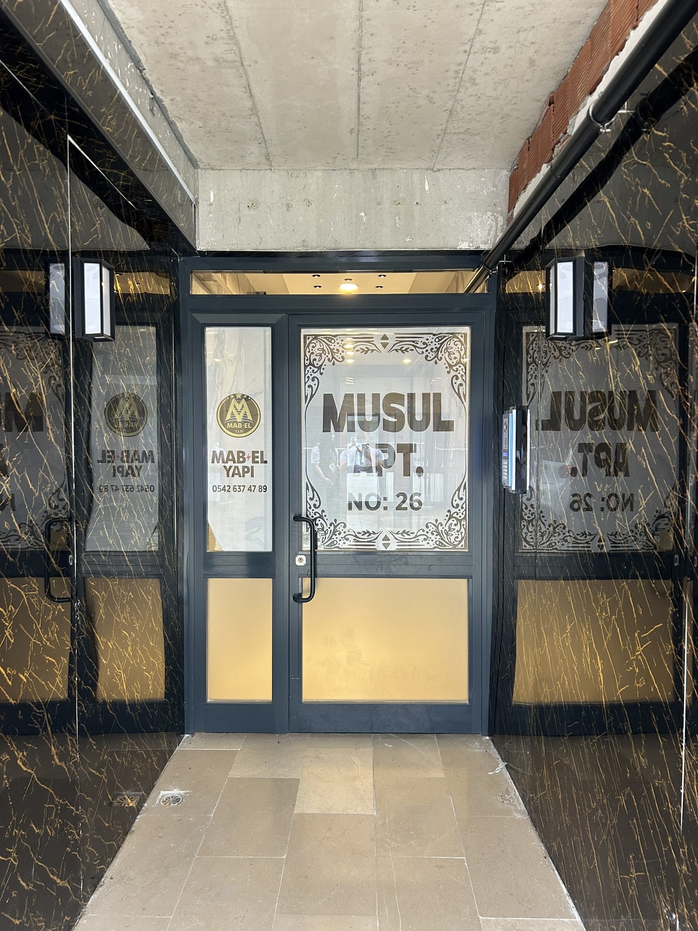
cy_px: 466
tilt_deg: -3.1
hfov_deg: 53.1
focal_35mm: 26
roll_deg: -1.1
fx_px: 699
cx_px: 349
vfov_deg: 67.3
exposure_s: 1/60
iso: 160
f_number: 1.5
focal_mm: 5.7
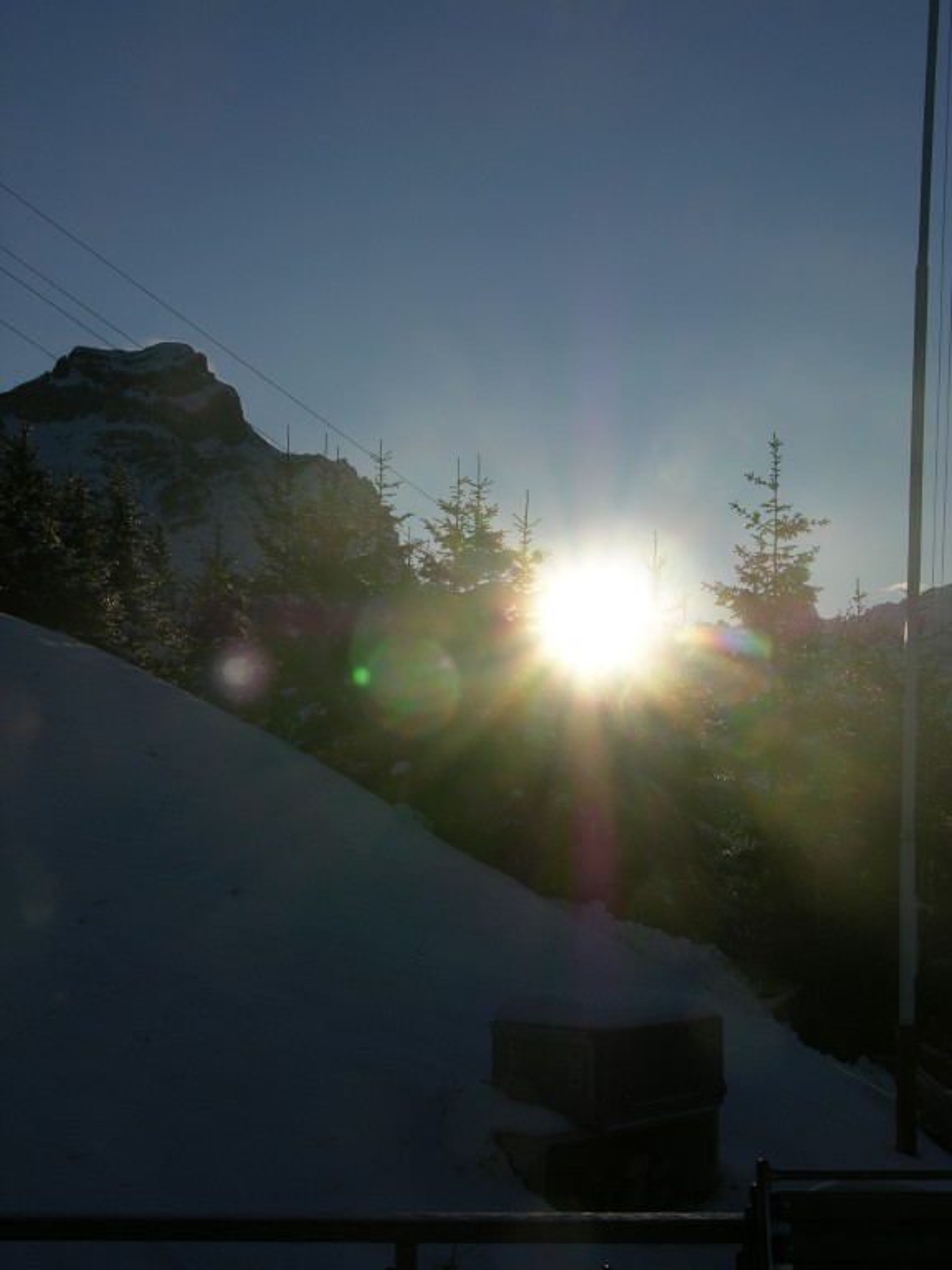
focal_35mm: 54
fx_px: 1980
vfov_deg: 35.5
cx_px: 476
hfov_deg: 27.0
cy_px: 635
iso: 50
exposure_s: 1/613
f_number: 7.7
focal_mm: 13.7
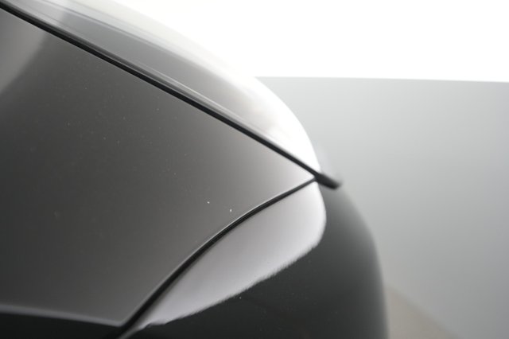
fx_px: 396
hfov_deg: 65.5
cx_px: 254
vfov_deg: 46.4
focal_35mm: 28
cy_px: 170
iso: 3200
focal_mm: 28
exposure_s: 1/100
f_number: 4.5
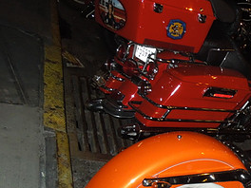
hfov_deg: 31.8
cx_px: 261
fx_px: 399
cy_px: 145
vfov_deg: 26.2
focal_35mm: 55
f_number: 3.3
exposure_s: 1/30
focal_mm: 4.5
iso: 320
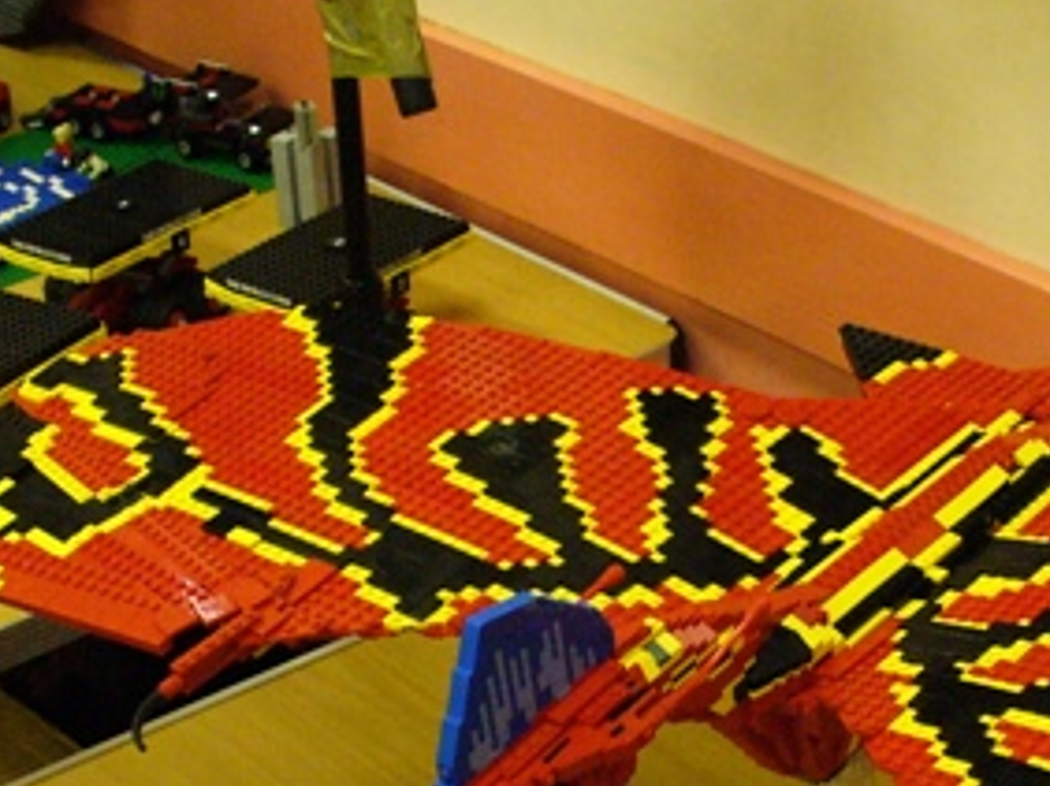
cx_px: 845
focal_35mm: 84
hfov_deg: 23.0
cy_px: 756
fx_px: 2546
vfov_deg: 17.2
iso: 400
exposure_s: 1/40
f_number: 2.8
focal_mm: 6.1
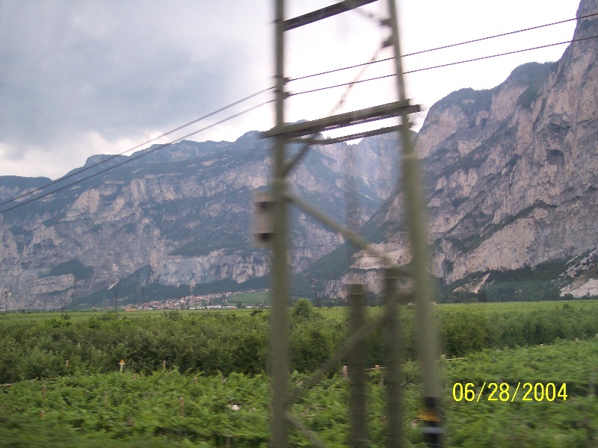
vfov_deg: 37.7
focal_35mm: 38
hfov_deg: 49.0
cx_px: 299
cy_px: 224
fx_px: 656
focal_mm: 8
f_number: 2.8
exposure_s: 1/250
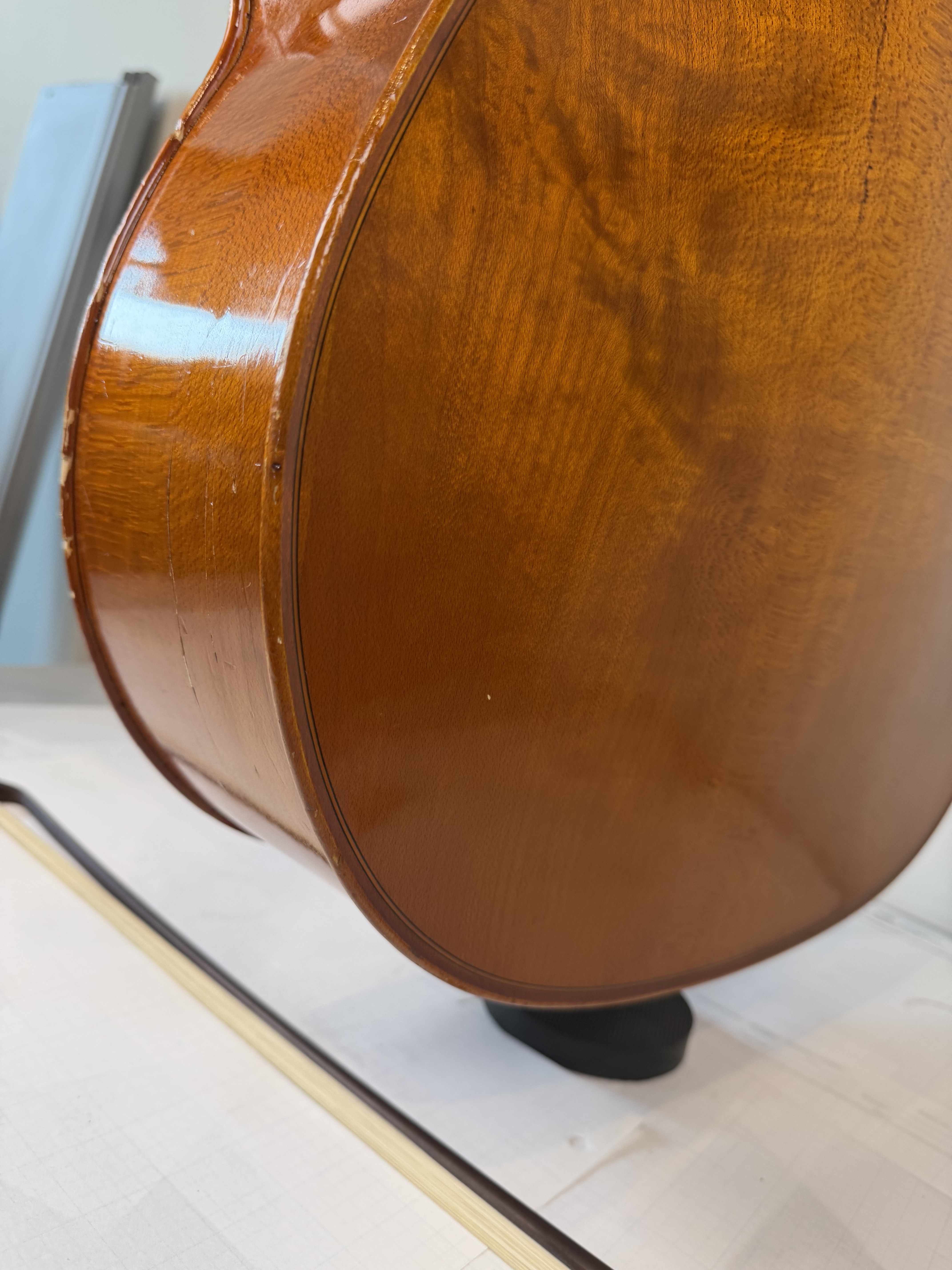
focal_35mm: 24
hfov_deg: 56.8
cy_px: 635
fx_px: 880
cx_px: 476
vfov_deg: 71.6
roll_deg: -12.7
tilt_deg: -10.0
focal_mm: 6.76
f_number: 1.78
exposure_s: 1/120
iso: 100
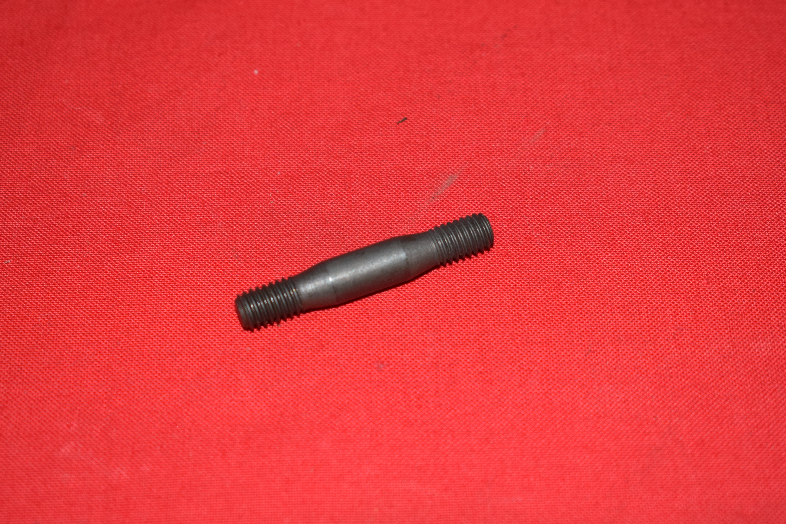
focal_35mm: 82
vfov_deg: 16.6
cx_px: 393
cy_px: 262
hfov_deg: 24.6
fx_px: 1802
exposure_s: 1/125
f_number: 5.6
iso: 640
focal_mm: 55
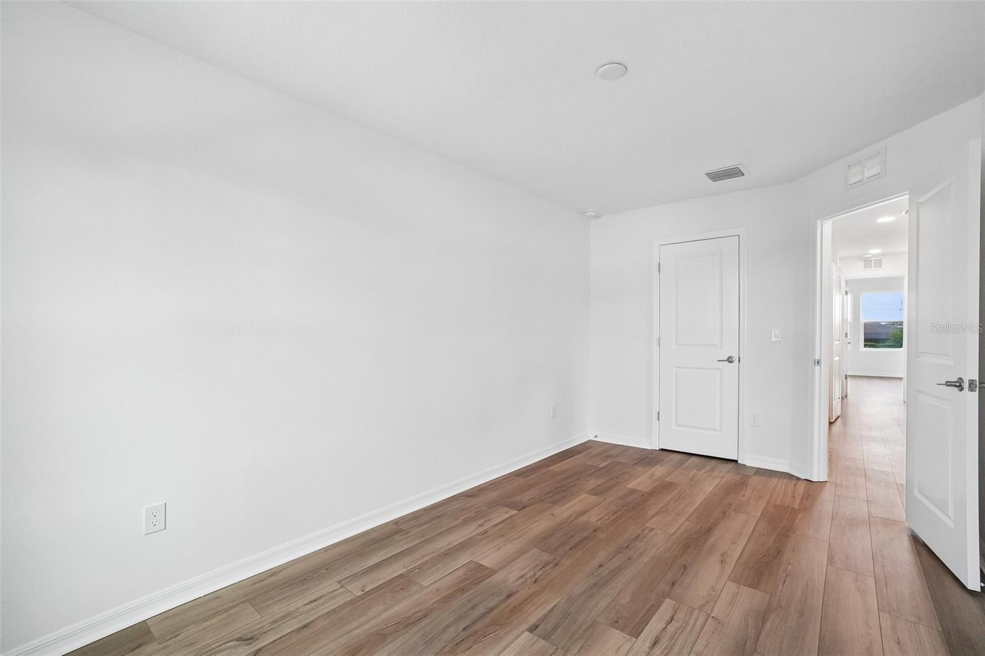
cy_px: 328
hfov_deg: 100.4
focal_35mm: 15
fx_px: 410
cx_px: 492
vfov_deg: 77.3
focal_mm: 10
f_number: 8
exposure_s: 1/30
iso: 800
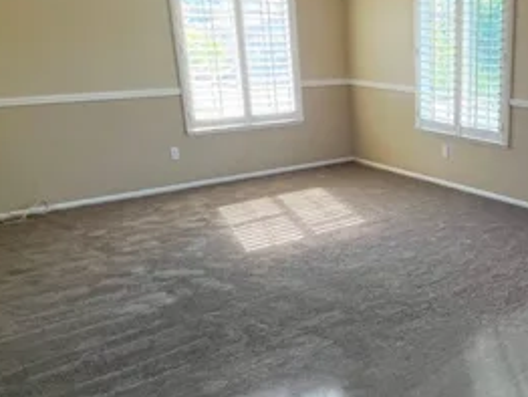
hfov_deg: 45.5
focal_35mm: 37
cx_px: 473
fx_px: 565
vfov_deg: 38.6
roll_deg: -0.5
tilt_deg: -18.8
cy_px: 236
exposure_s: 1/99
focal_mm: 1.57
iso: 125
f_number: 1.8
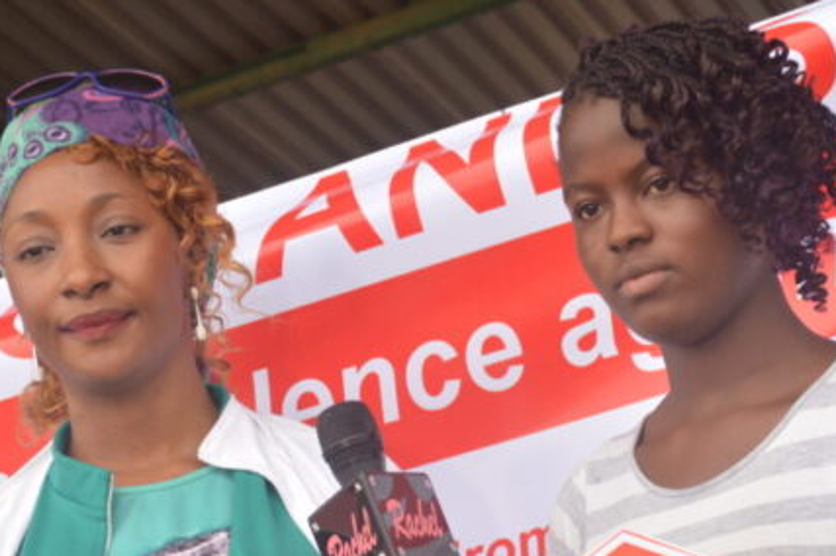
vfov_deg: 12.6
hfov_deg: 18.9
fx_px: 2506
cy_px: 469
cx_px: 478
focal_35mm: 108
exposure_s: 1/60
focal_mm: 40
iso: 100
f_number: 5.3
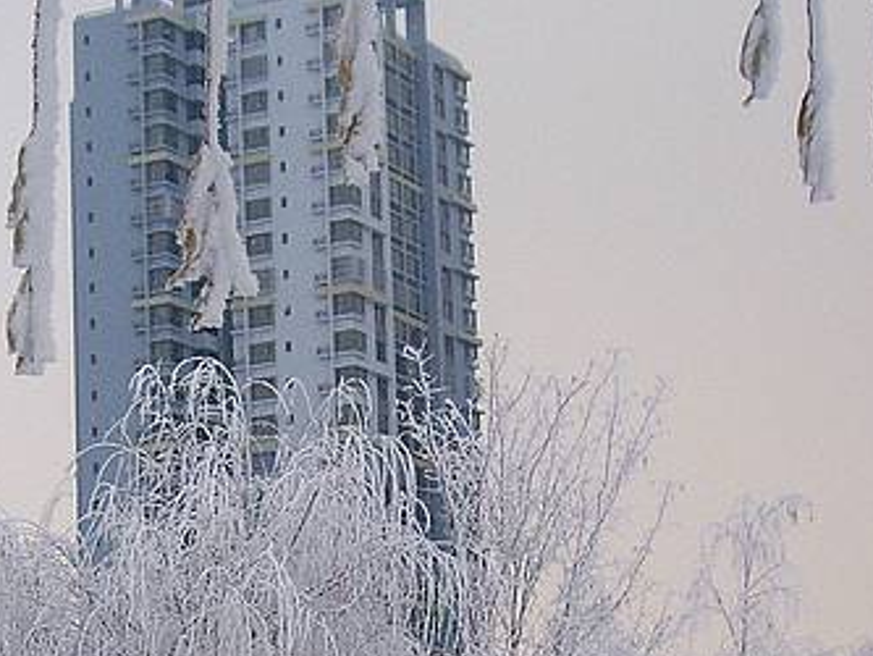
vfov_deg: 12.8
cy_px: 708
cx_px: 246
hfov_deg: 17.2
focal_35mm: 114
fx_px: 2876
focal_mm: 7.9
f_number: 5.6
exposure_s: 1/320
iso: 100
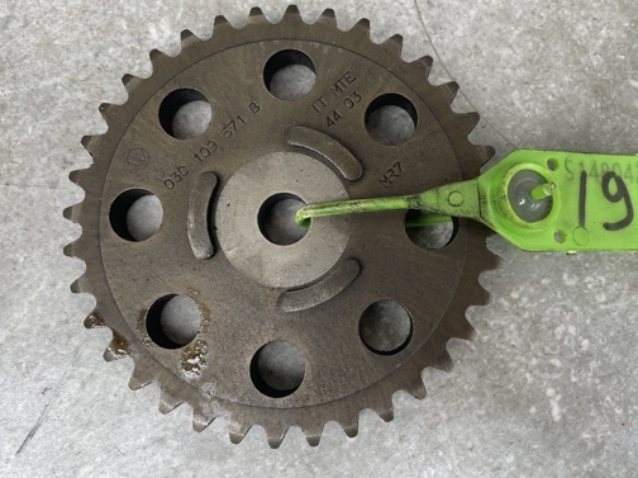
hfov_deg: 55.3
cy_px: 228
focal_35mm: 33
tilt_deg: -82.1
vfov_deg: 42.9
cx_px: 353
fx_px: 608
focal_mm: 4.2
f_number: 1.6
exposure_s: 1/174
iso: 32
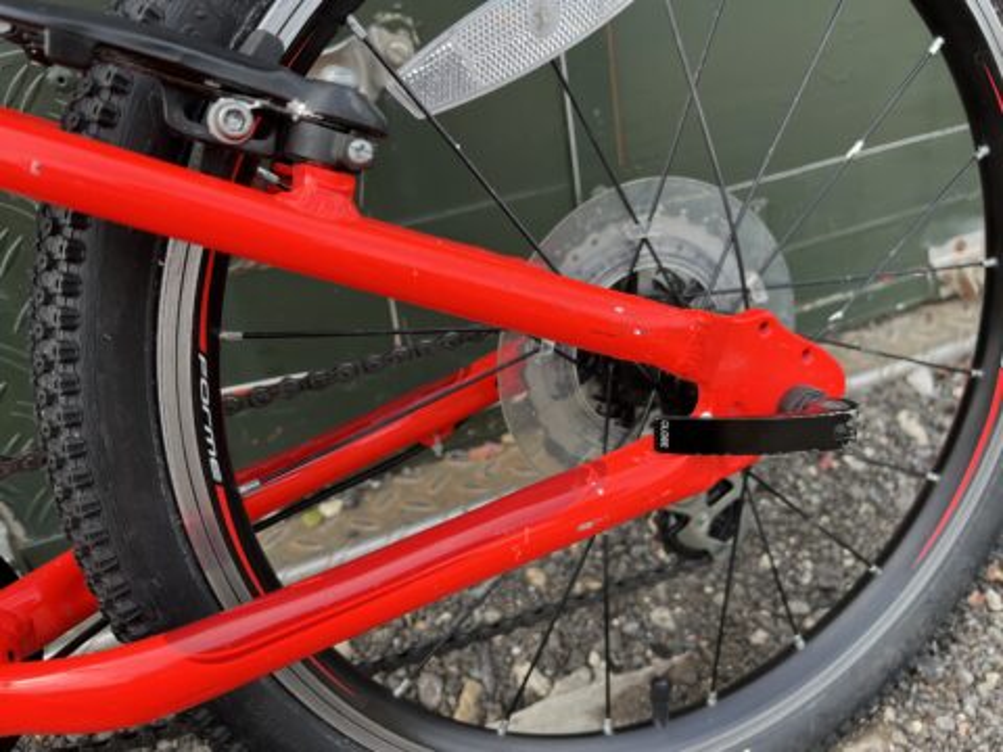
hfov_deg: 67.3
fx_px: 753
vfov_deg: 53.1
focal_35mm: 26
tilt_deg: -27.0
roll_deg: +12.2
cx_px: 502
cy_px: 376
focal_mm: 5.1
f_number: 1.6
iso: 40
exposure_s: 1/257
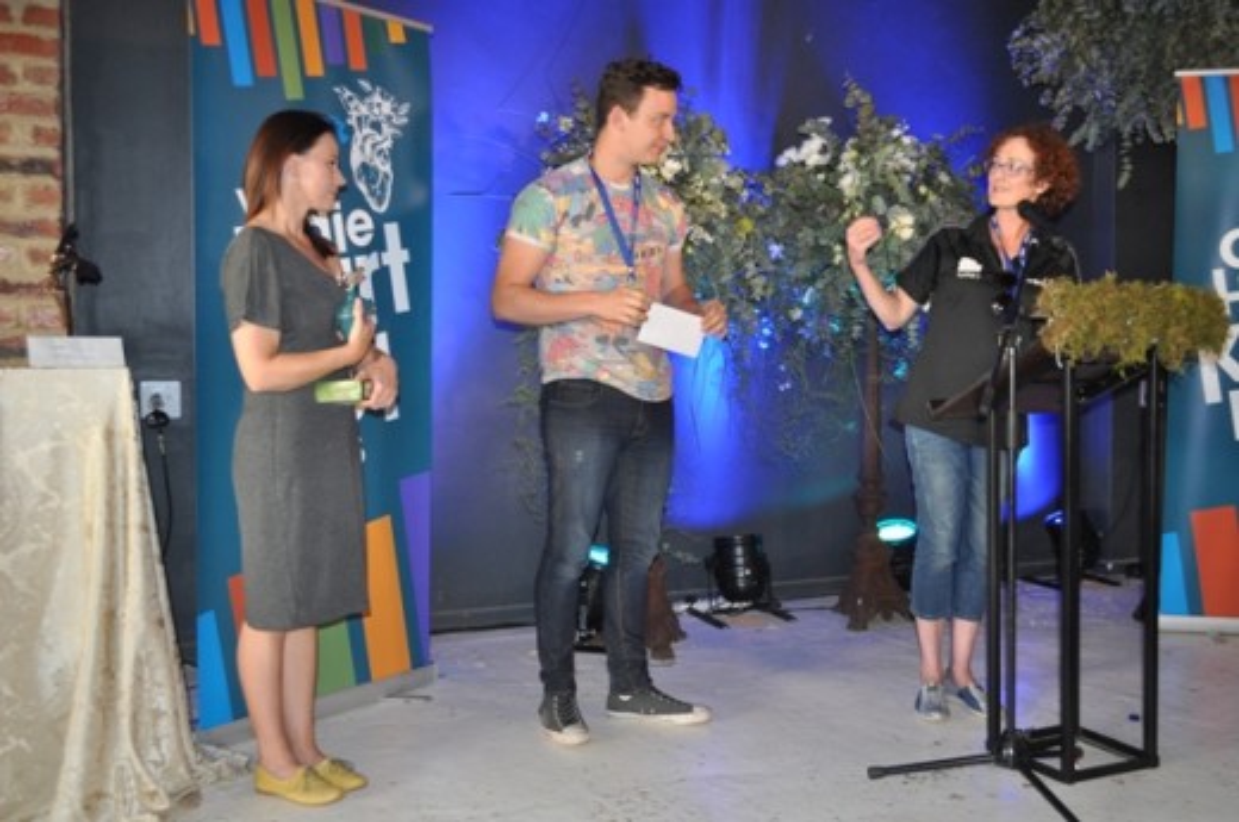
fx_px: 1134
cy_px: 411
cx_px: 620
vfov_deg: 39.8
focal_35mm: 33
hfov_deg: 57.3
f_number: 4
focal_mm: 22
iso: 800
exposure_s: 1/60
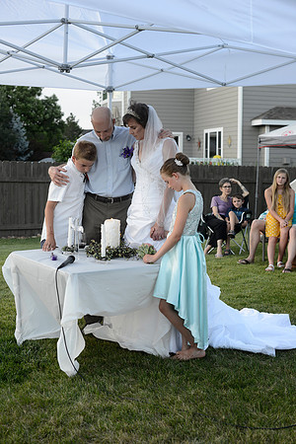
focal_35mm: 50
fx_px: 617
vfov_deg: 39.6
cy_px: 222
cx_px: 148
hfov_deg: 27.0
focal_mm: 50
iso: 200
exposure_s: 1/200
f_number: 4.5
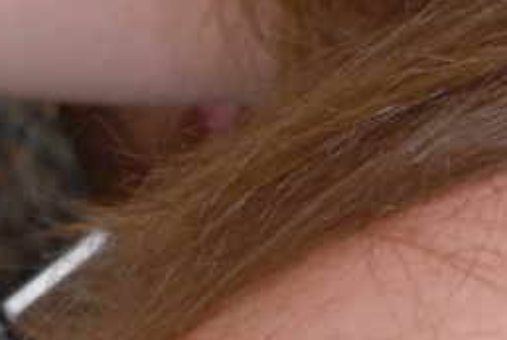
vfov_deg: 7.0
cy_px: -428
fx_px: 2651
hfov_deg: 10.8
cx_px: 8
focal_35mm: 188
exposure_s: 1/90
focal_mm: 24
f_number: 5.6
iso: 400
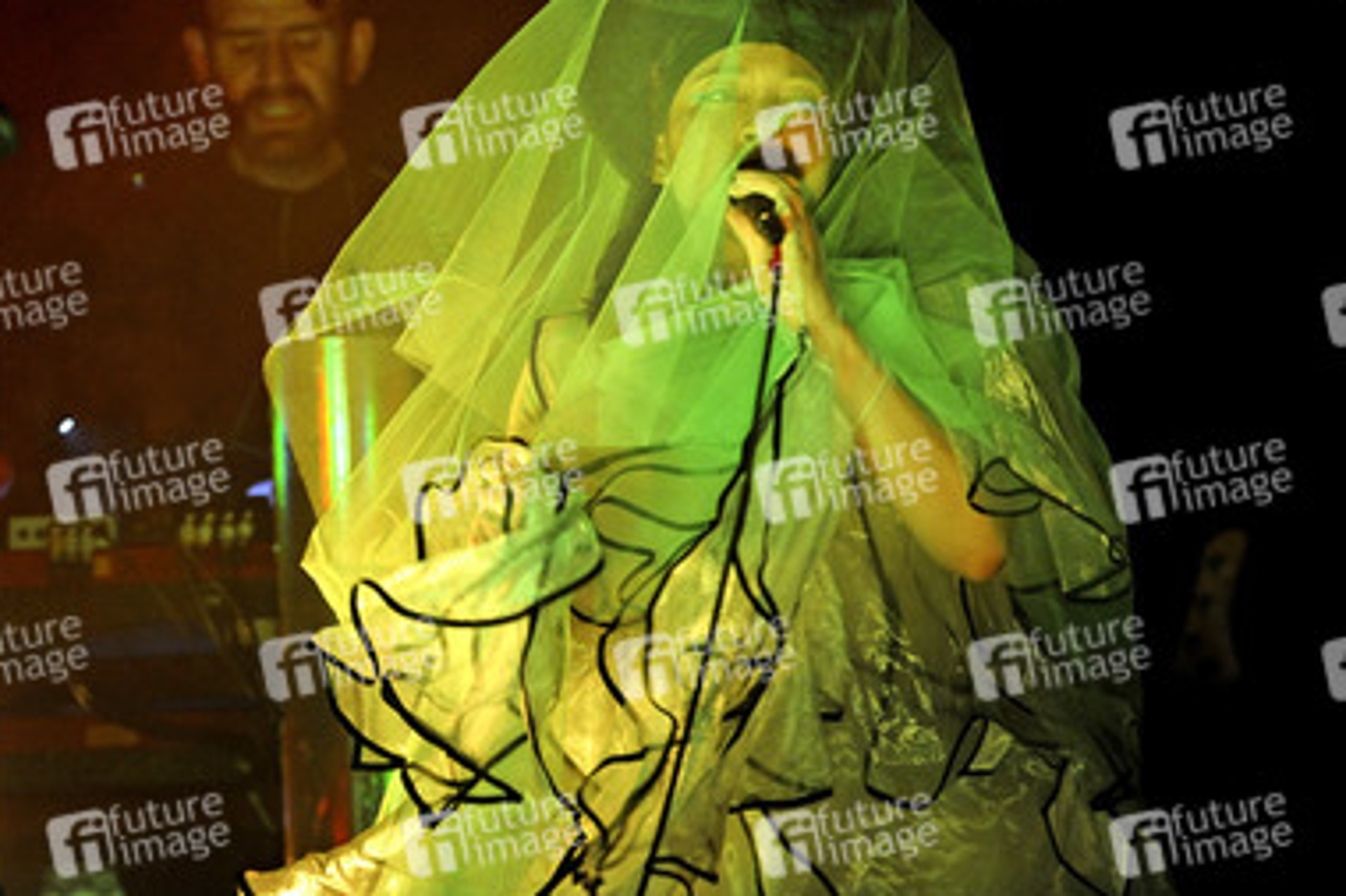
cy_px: 393
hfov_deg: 13.3
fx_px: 5755
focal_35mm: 154
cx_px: 751
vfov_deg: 8.9
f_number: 2.8
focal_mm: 130
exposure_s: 1/160
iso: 3200
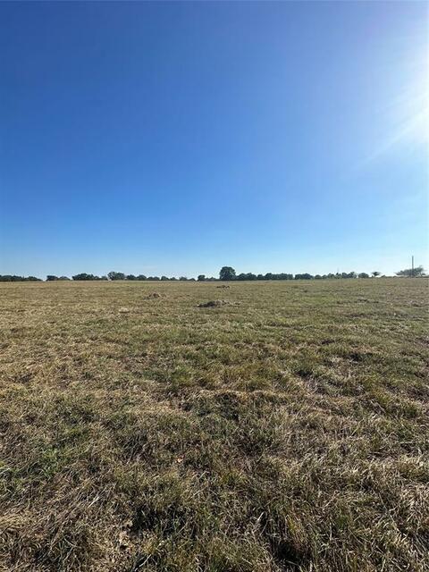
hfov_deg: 85.7
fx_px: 231
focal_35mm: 14
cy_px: 286
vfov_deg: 102.1
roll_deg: -0.2
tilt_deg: -1.8
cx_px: 214
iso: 50
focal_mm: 2.22
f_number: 2.2
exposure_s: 1/2817
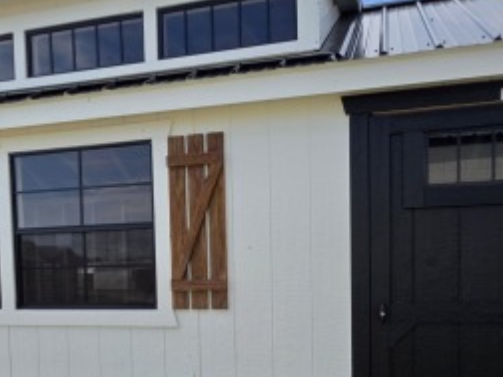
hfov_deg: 55.4
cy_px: 301
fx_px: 480
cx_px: 248
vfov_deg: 41.1
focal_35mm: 33
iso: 40
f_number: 1.9
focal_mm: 2.2
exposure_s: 1/1957
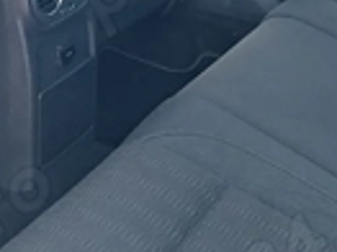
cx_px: 64
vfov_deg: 13.0
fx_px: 1070
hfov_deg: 17.7
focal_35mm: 110
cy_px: -77
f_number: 1.89
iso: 430
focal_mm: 5.89
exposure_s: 1/50
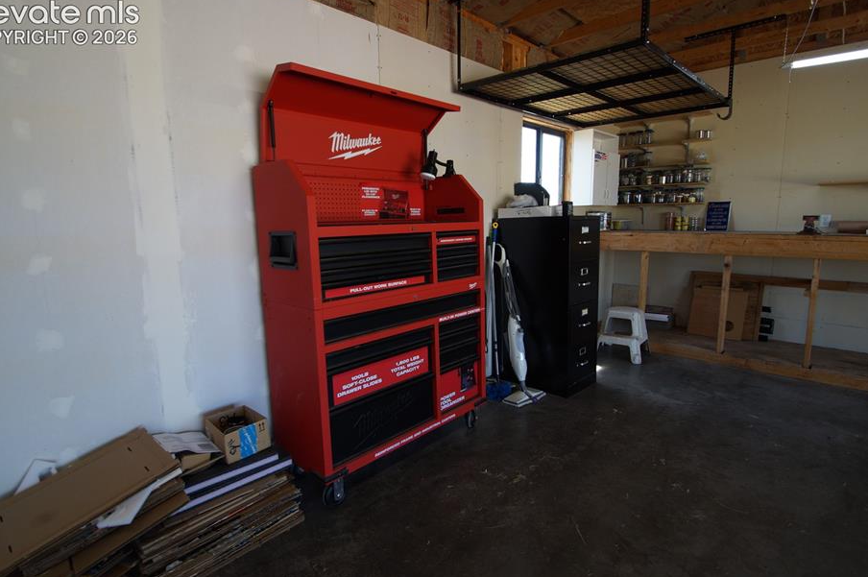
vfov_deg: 70.3
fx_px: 410
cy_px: 287
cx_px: 444
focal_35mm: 17
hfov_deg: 93.3
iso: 160
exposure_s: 1/60
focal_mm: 10
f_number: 4
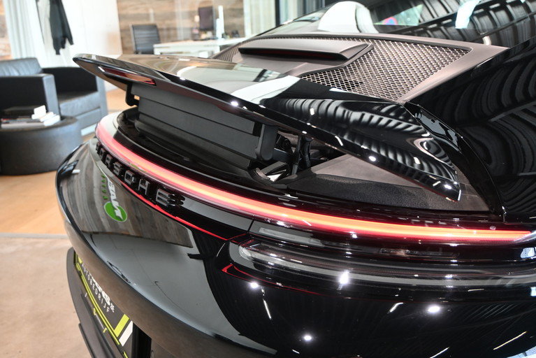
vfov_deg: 39.2
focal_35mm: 34
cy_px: 179
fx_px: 503
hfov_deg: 56.1
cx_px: 268
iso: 900
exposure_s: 1/125
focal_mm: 22.5
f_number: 4
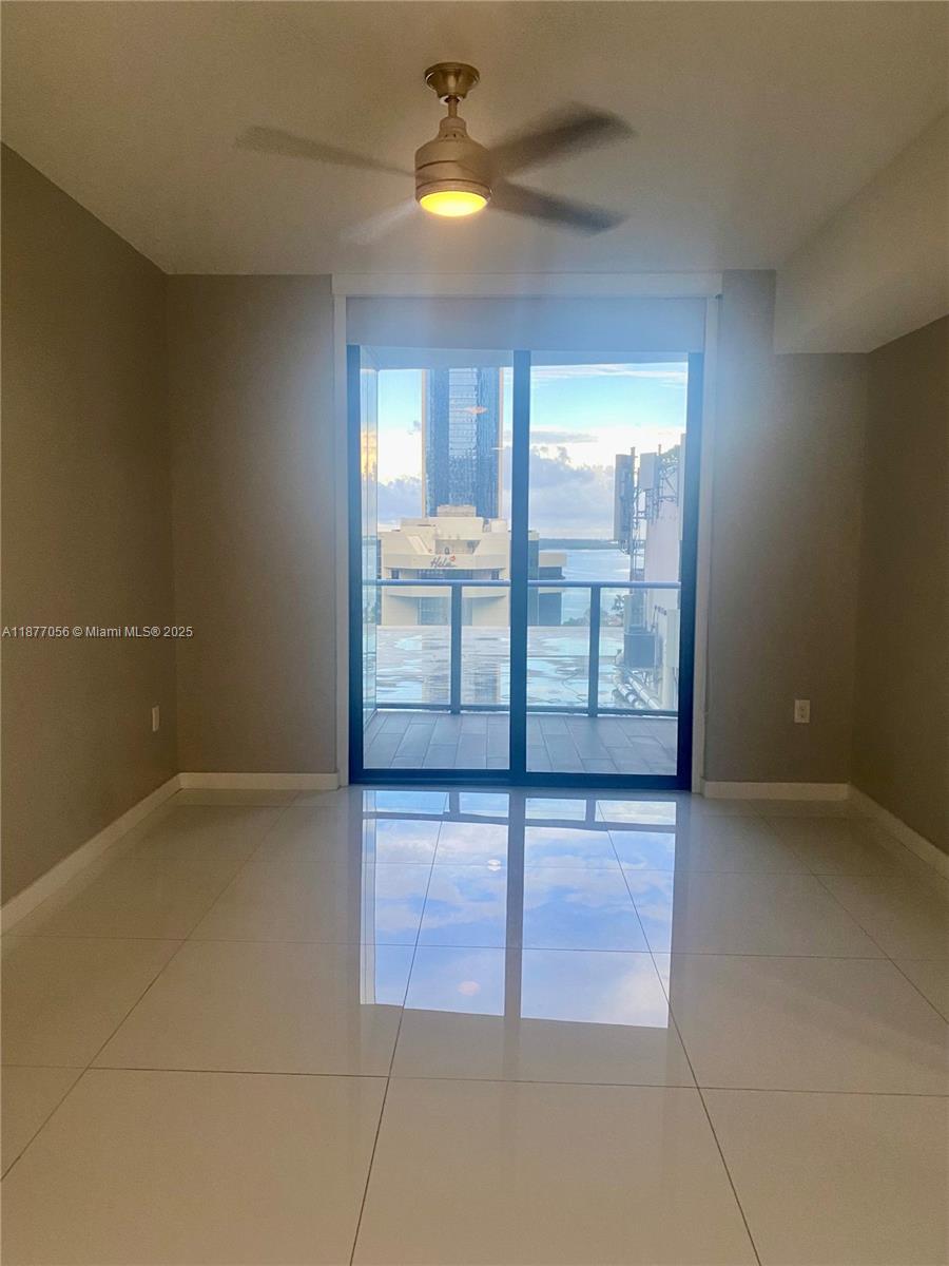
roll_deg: -0.5
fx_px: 950
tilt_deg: -3.8
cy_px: 633
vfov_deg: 67.3
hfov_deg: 53.1
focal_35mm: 26
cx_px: 474
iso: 80
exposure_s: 1/60
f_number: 1.8
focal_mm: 4.25
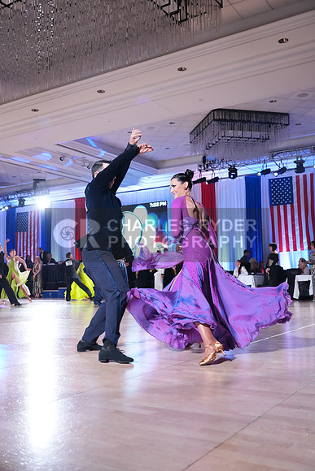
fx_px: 459
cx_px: 158
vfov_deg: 54.4
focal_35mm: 35
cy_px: 236
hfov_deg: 37.9
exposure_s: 1/250
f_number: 4
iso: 3200
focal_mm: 35
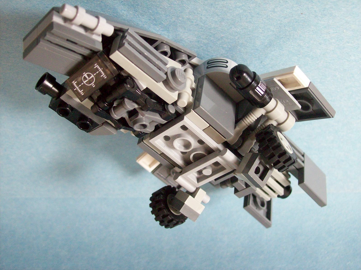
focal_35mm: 45
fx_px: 469
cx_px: 180
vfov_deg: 32.2
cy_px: 135
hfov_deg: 42.1
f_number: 3
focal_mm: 7.6
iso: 160
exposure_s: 1/22.5
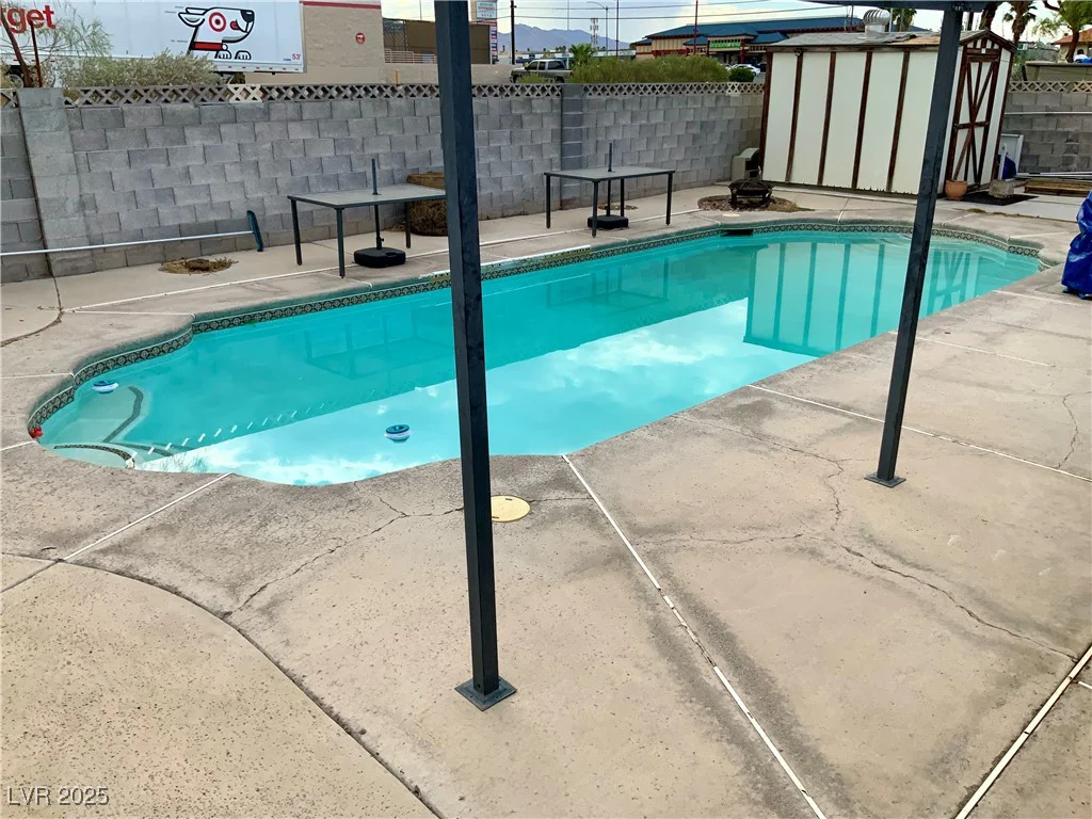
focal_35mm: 29
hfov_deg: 61.7
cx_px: 546
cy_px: 410
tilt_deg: -19.4
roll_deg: +0.8
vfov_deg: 48.2
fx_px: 915
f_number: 1.8
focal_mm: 3
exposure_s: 1/869
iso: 16
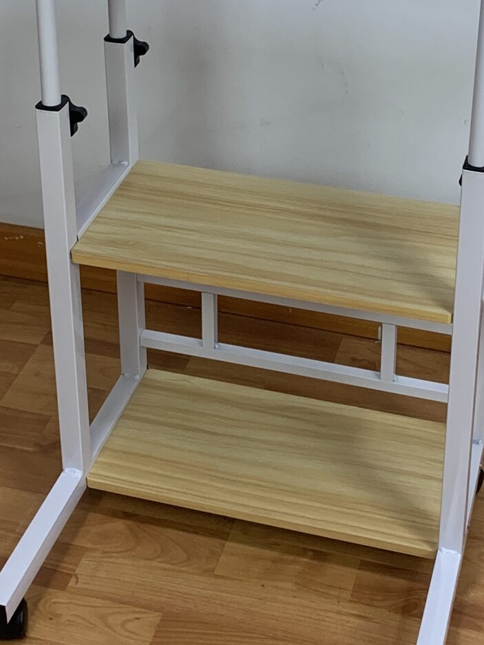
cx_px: 275
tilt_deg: -24.3
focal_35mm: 71
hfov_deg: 20.7
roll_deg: -0.3
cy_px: 62
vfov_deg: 26.5
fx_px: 1323
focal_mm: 4.25
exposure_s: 1/107
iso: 100
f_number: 1.8
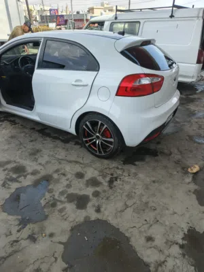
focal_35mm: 23
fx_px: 181
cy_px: 136
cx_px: 102
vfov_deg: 73.9
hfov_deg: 58.9
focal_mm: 5.56
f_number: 1.8
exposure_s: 1/314
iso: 50
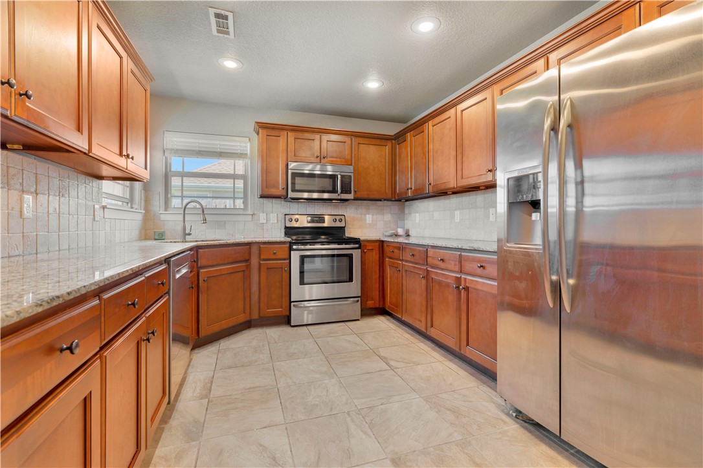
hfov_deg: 96.7
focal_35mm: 16
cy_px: 234
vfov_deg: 73.7
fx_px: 312
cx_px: 352
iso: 100
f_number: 6.3
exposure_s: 1/1.25
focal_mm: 16
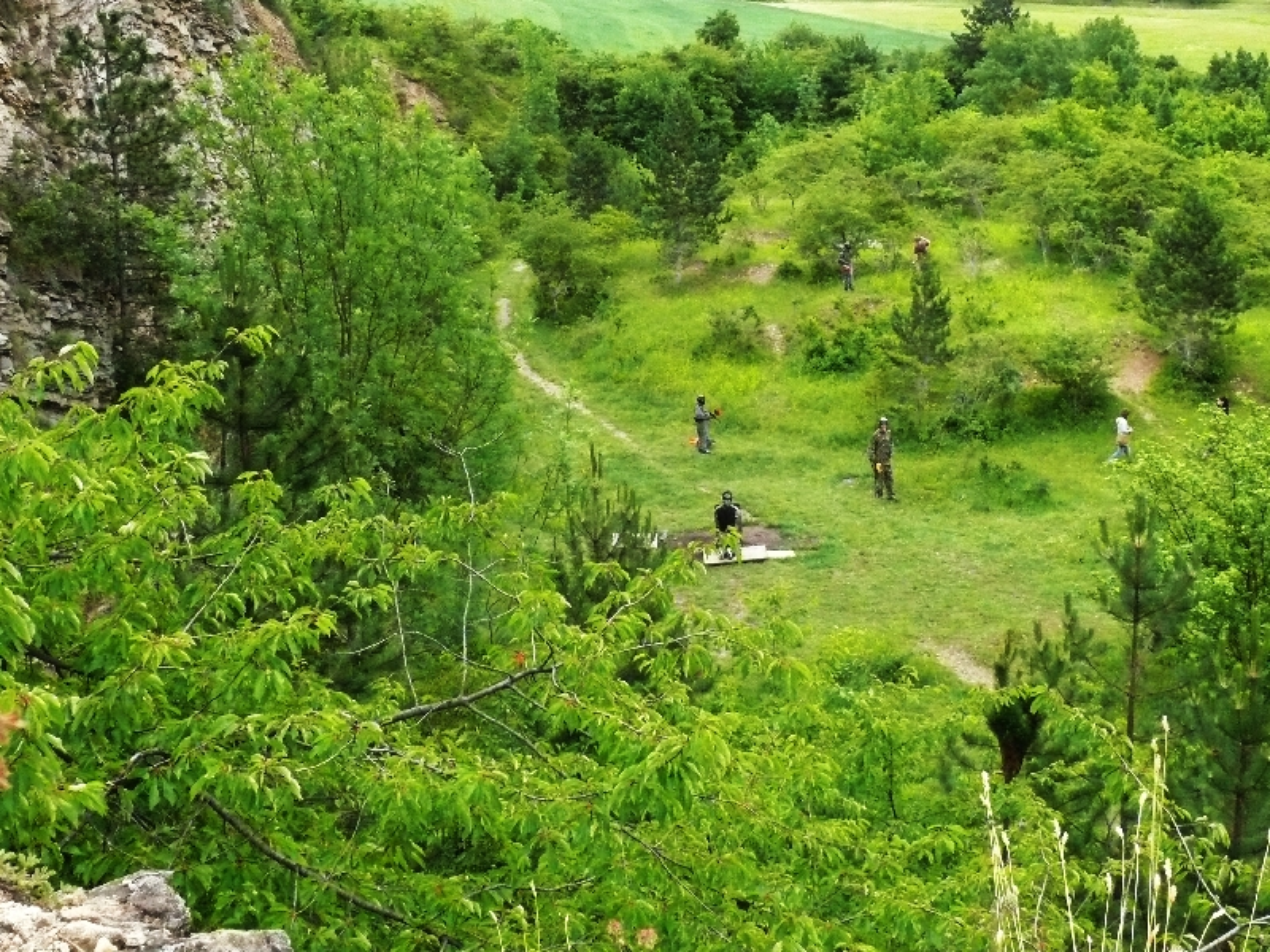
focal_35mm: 35
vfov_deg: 40.7
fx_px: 1284
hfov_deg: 52.6
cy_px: 476
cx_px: 635
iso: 800
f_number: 6.3
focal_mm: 7.4
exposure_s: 1/800
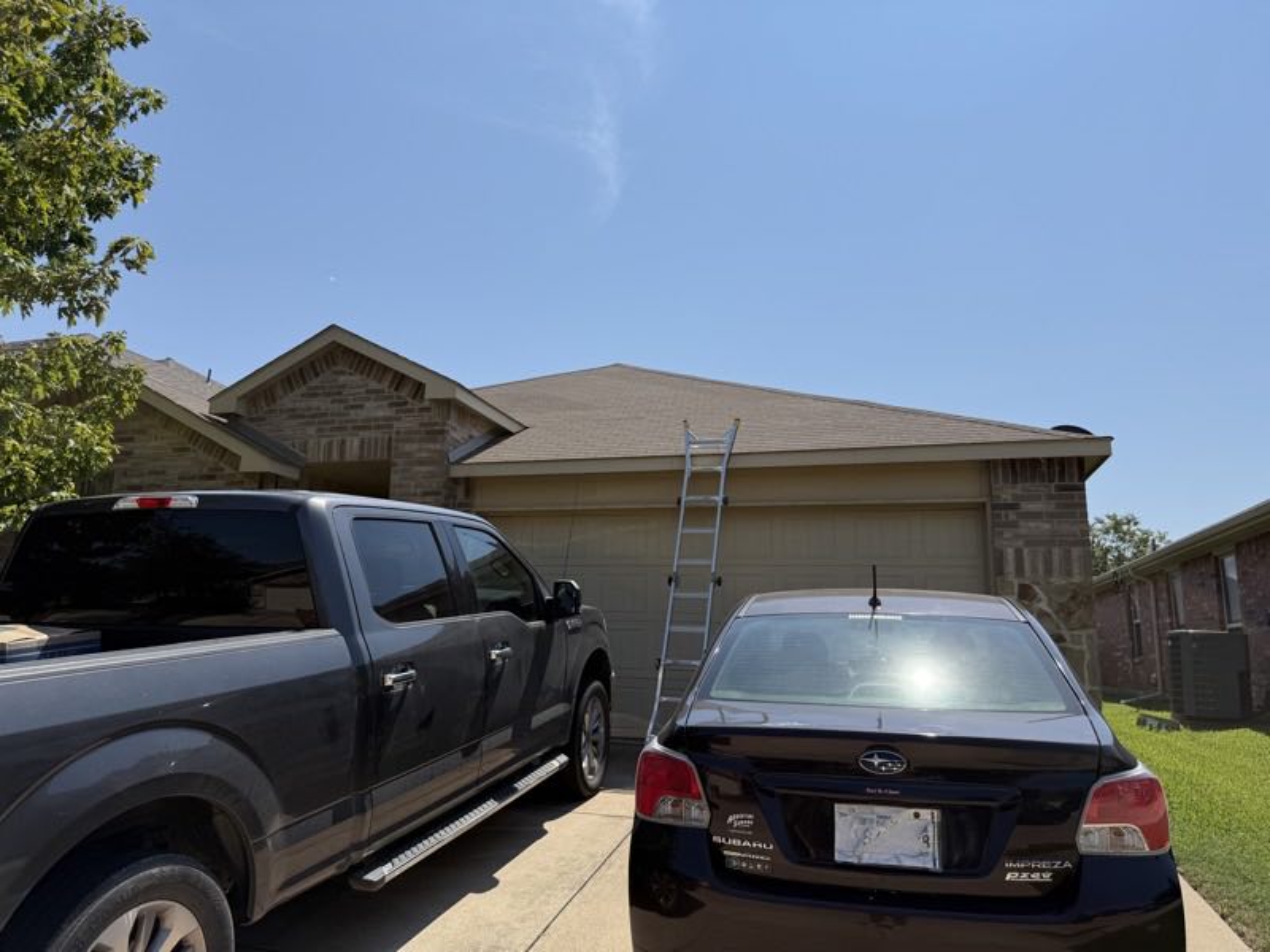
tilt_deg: +12.1
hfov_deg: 71.6
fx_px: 881
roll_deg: -1.8
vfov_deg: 56.8
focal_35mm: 24
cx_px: 635
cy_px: 476
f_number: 1.78
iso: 80
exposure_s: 1/7353
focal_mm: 6.76
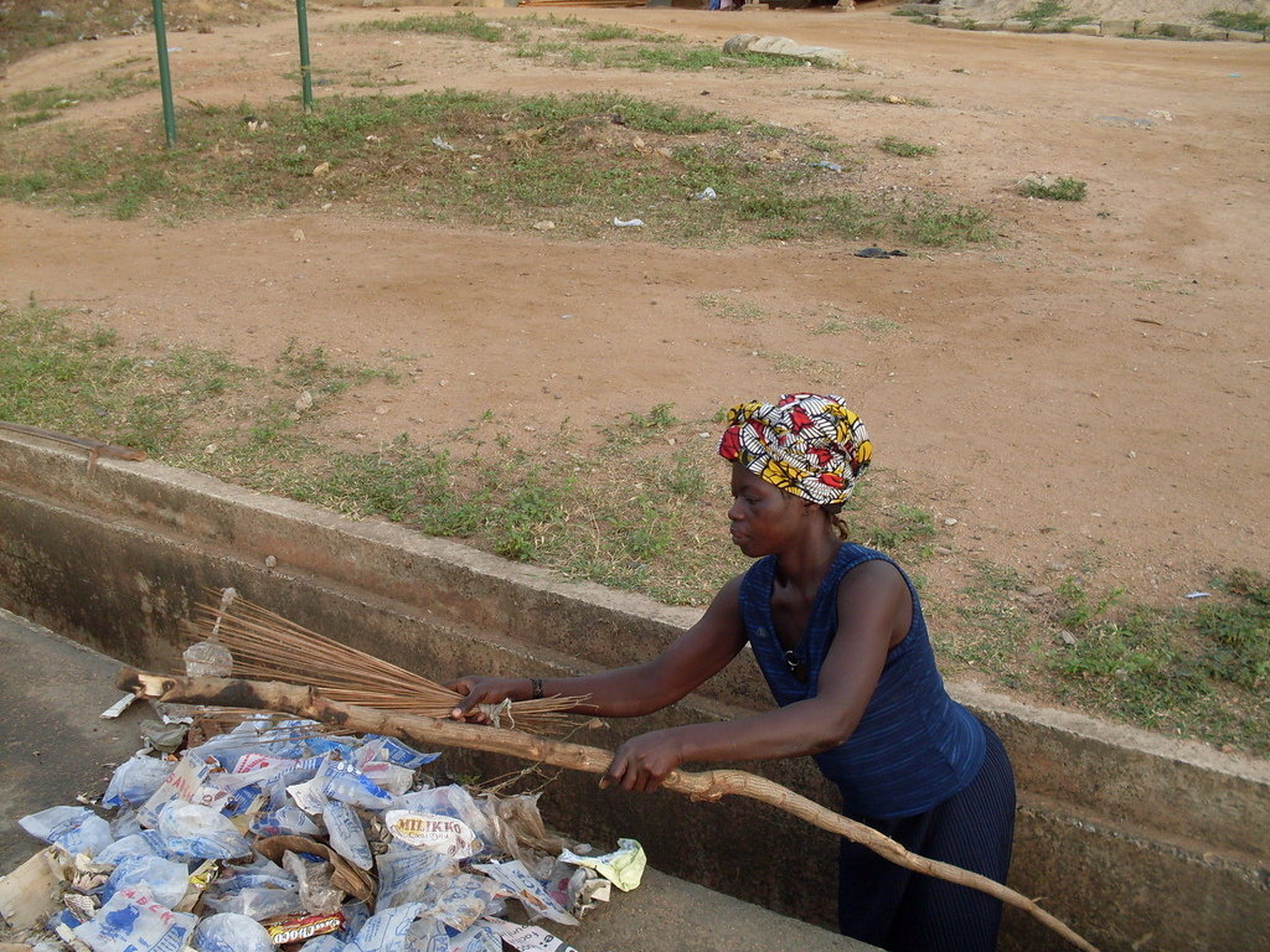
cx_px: 635
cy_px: 476
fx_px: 1394
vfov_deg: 37.7
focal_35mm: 38
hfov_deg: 49.0
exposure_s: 1/350
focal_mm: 6.3
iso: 80
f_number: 2.8
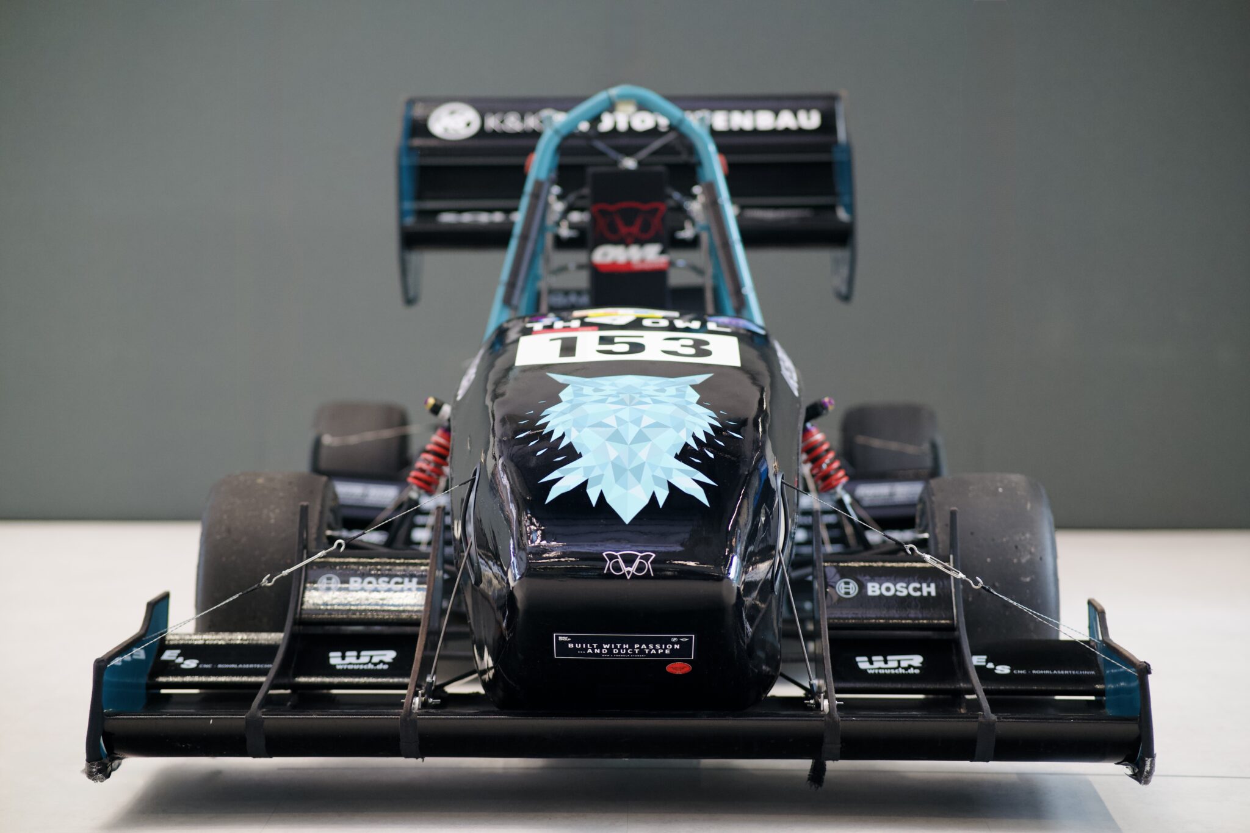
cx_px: 625
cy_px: 416
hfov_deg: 23.9
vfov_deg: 16.1
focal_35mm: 85
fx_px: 2951
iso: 1600
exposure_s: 1/250
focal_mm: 85
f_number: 1.8
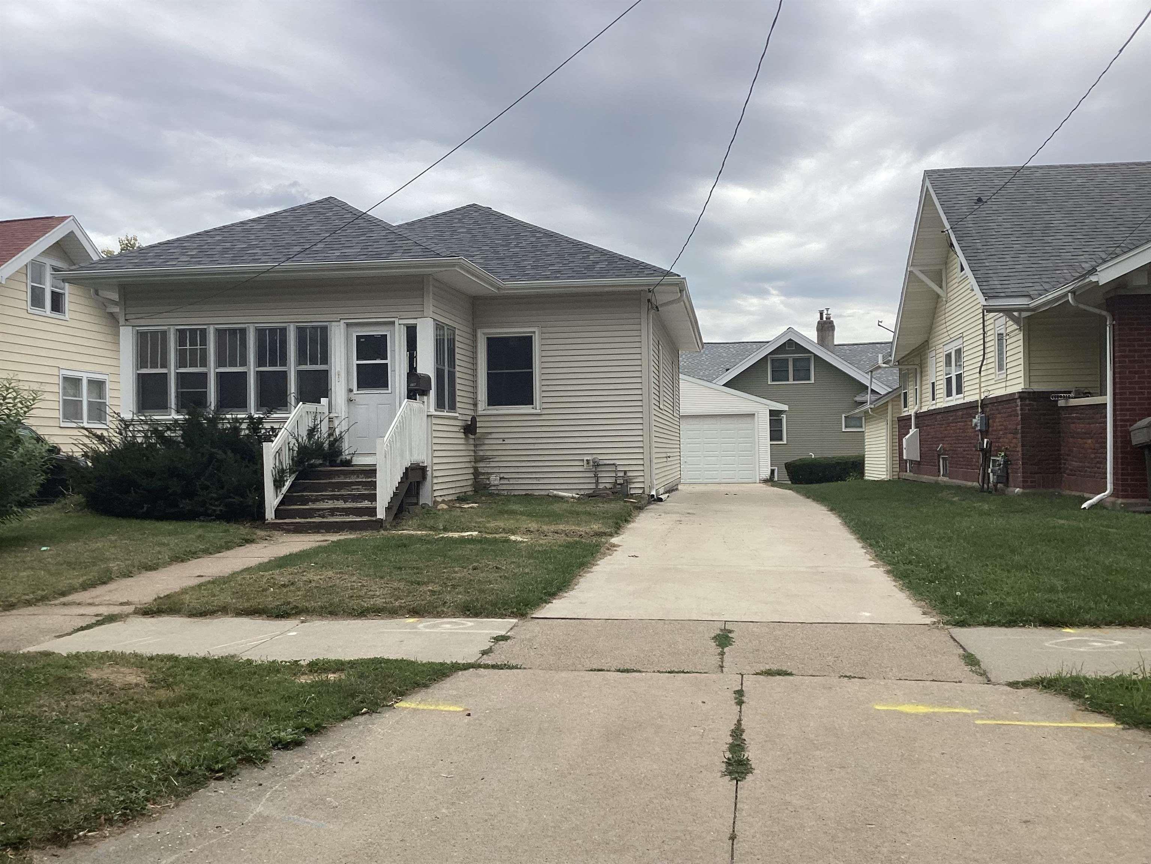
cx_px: 576
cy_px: 432
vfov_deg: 45.4
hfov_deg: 58.4
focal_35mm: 31
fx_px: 1031
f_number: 2.4
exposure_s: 1/1101
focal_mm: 3.3
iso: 25
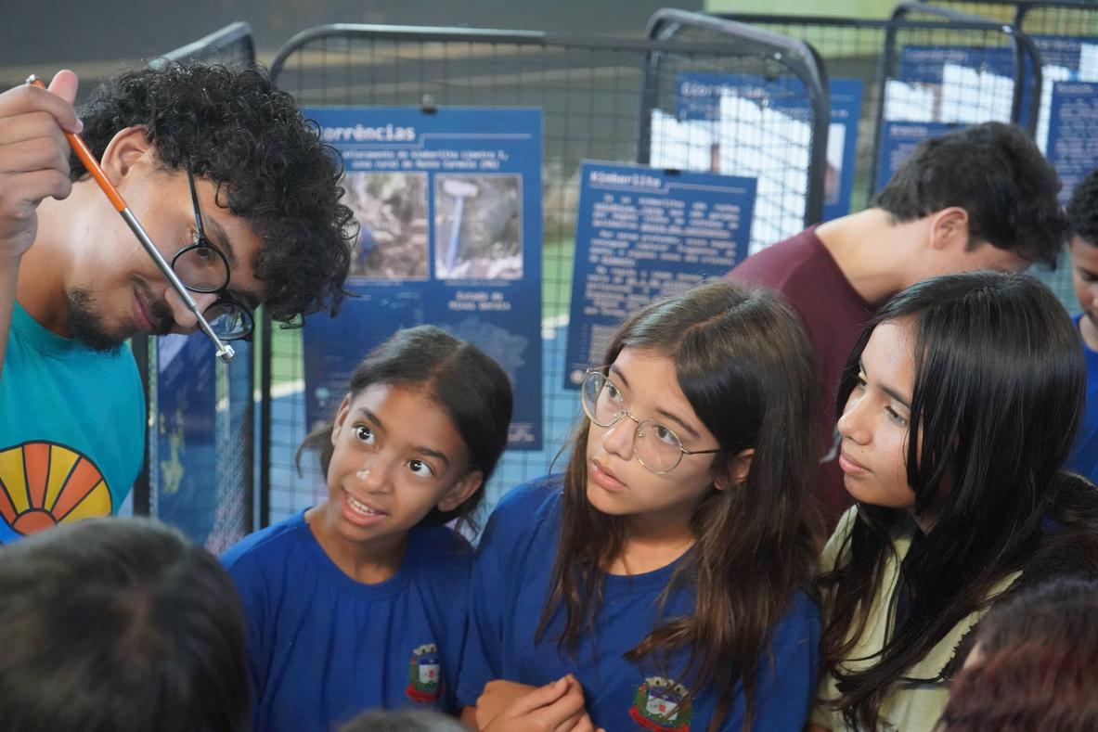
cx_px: 549
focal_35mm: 59
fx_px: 1800
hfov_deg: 33.9
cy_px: 366
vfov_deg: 23.0
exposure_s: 1/160
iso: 12800
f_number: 5
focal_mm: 59
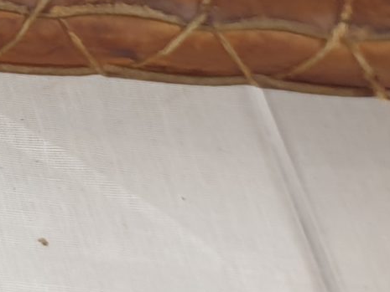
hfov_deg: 11.0
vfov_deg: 9.4
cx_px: -628
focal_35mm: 143
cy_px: -382
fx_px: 1612
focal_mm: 4.3
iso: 50
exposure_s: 1/50
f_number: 2.4
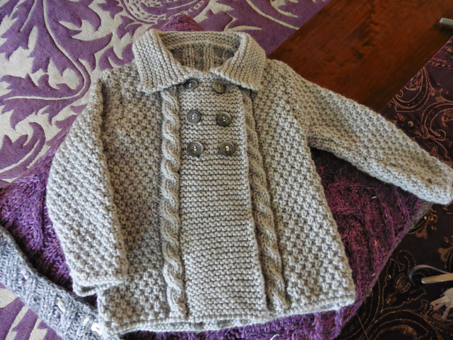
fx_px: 314
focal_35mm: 24
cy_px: 170
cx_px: 226
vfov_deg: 56.8
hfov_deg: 71.6
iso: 400
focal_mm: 4.3
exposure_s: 1/10
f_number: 3.3
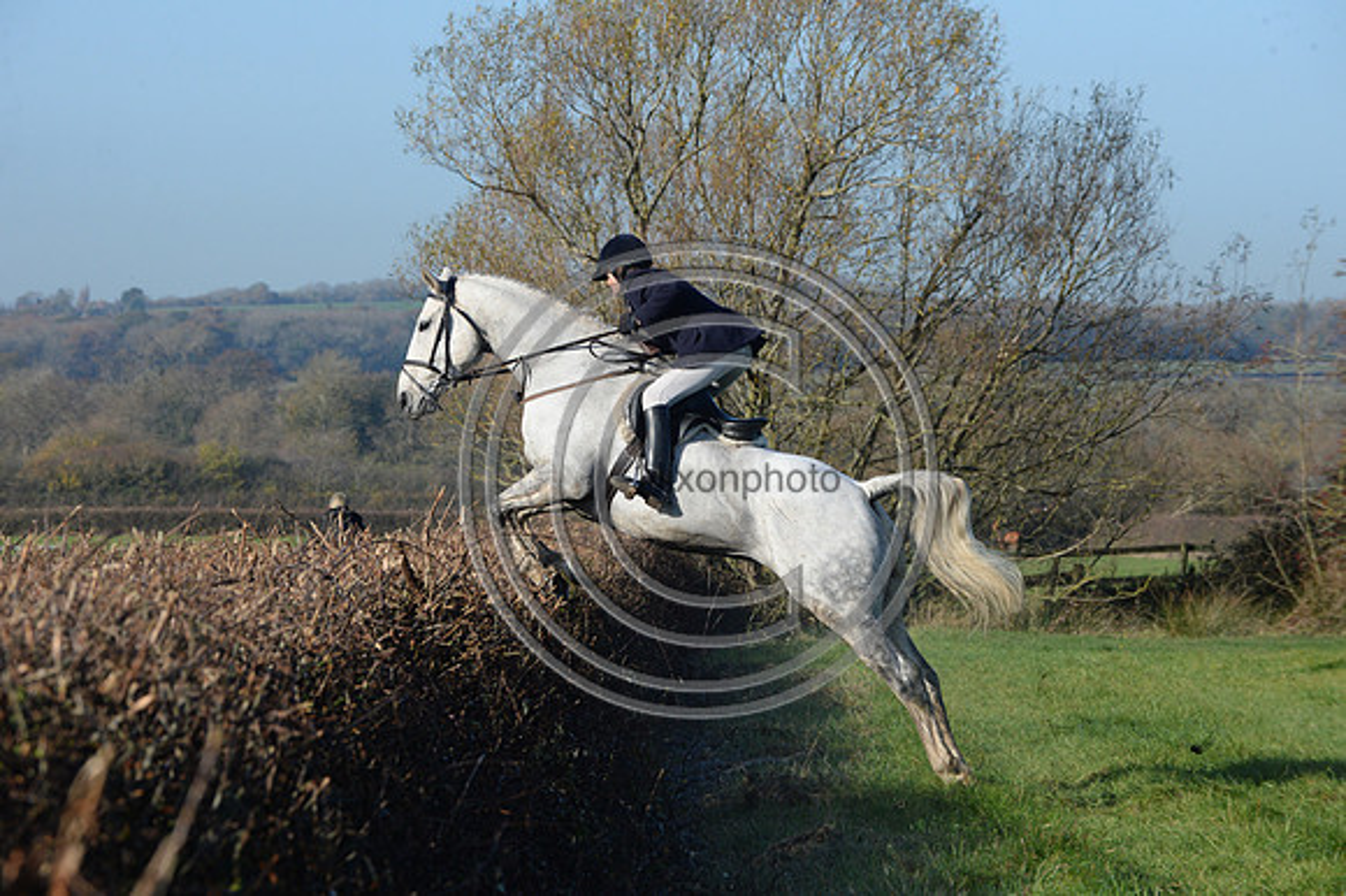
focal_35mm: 175
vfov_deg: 7.8
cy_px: 448
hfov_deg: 11.8
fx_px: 6539
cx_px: 673
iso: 1000
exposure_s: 1/1250
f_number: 9
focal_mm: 175
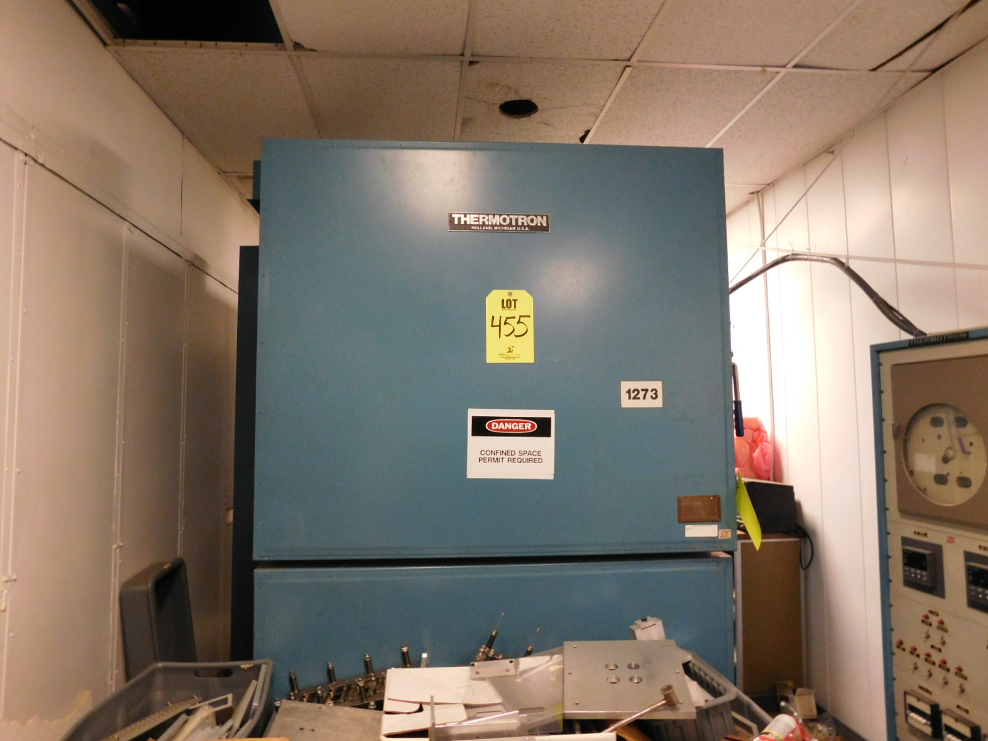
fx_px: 656
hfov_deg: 73.9
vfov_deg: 58.9
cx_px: 494
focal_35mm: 23
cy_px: 370
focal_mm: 4
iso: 400
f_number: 3
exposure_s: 1/25
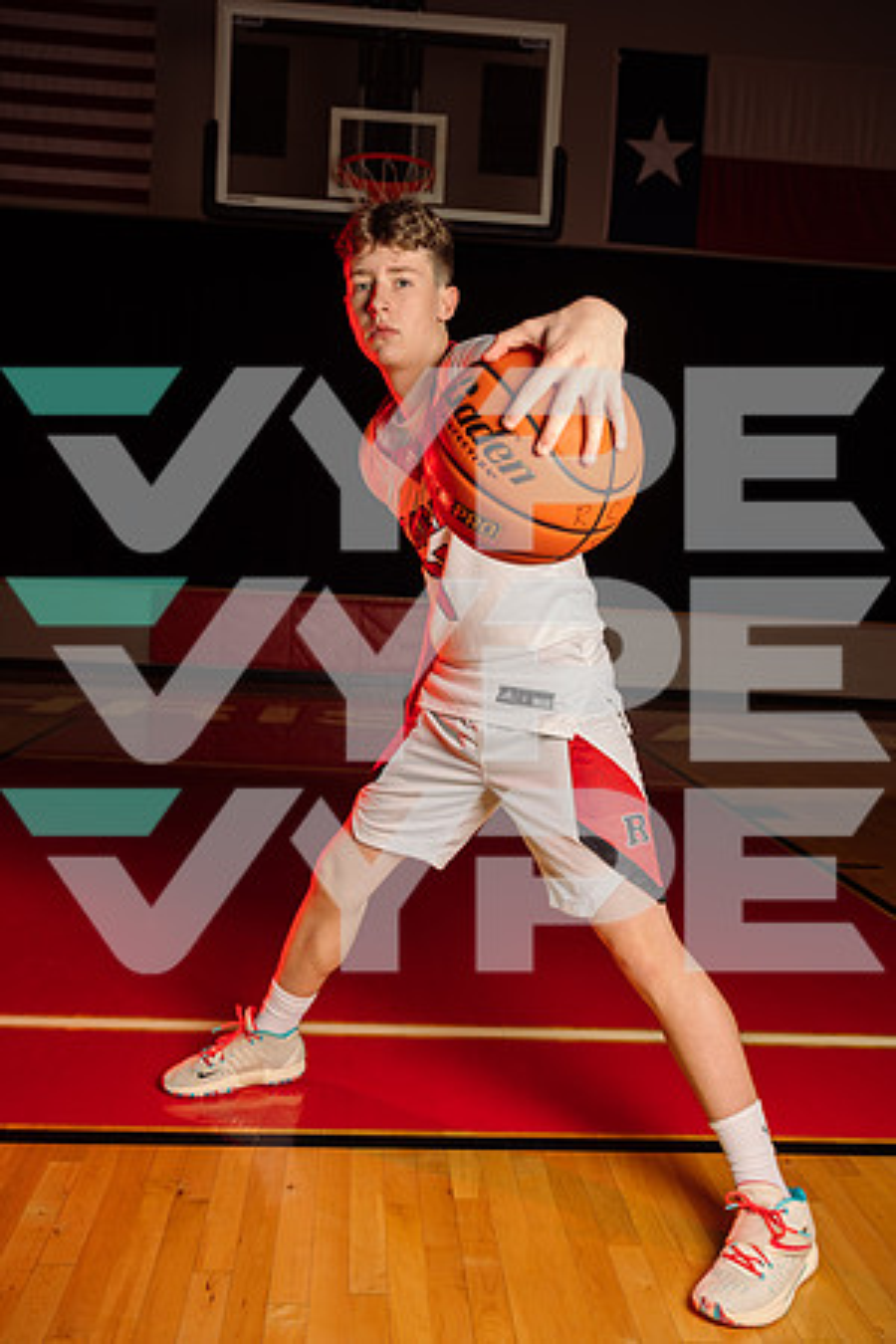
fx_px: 1232
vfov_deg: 57.2
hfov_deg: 40.0
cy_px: 672
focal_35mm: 33
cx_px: 448
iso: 200
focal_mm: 33
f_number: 5
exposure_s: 1/250
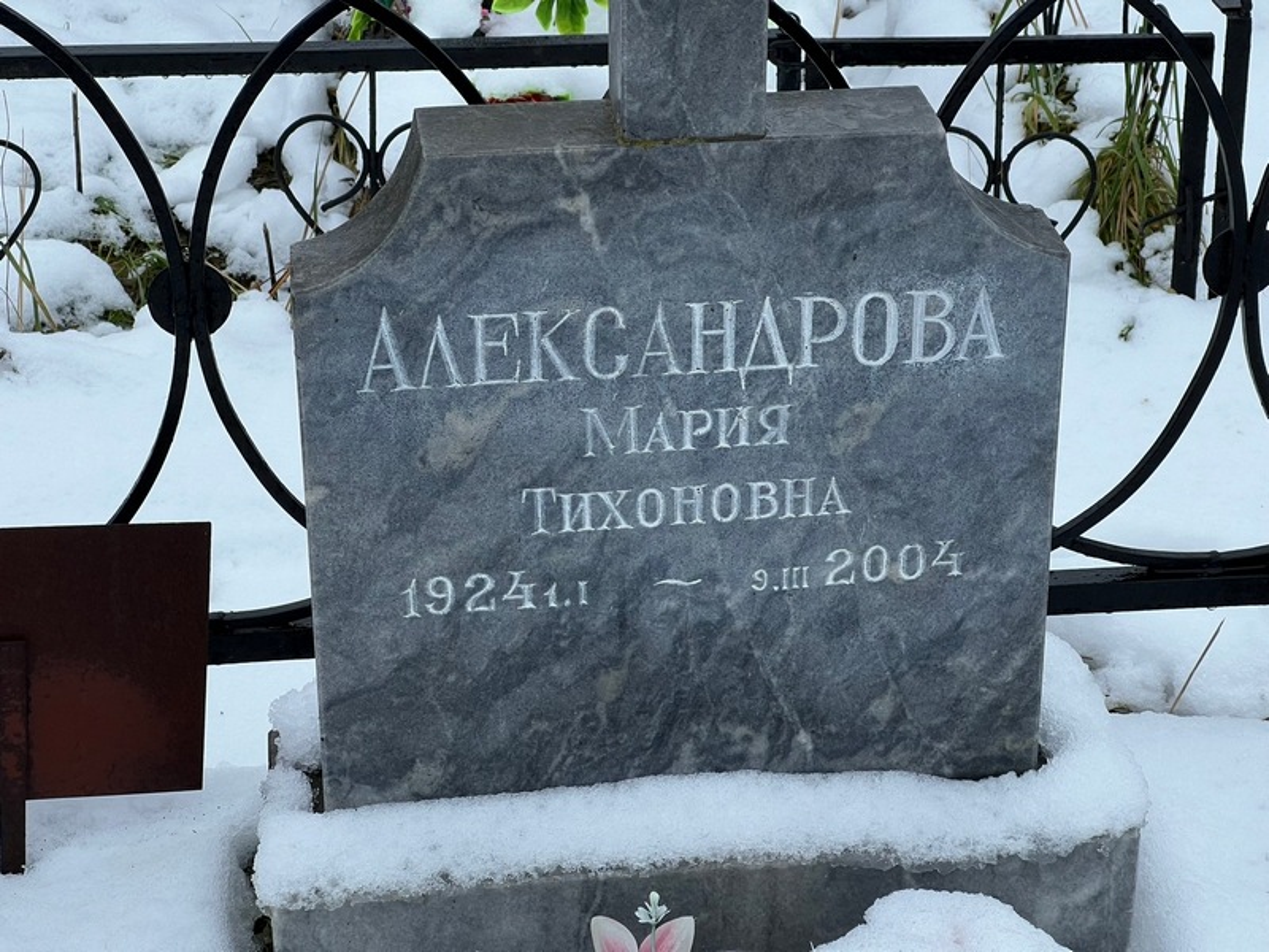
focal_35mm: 77
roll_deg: -0.5
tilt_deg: -28.4
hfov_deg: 25.3
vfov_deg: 19.1
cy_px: 476
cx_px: 634
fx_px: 2823
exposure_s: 1/99
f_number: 2.8
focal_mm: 9
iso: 64
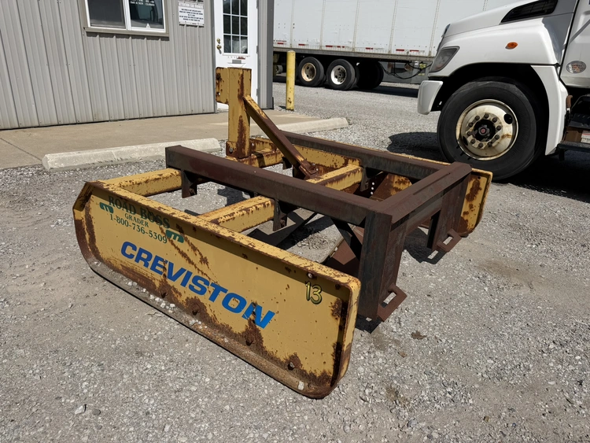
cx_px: 295
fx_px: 409
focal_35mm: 24
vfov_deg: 56.8
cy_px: 222
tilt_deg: -20.4
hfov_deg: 71.6
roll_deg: -2.5
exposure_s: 1/8130
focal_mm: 6.76
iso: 80
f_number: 1.78
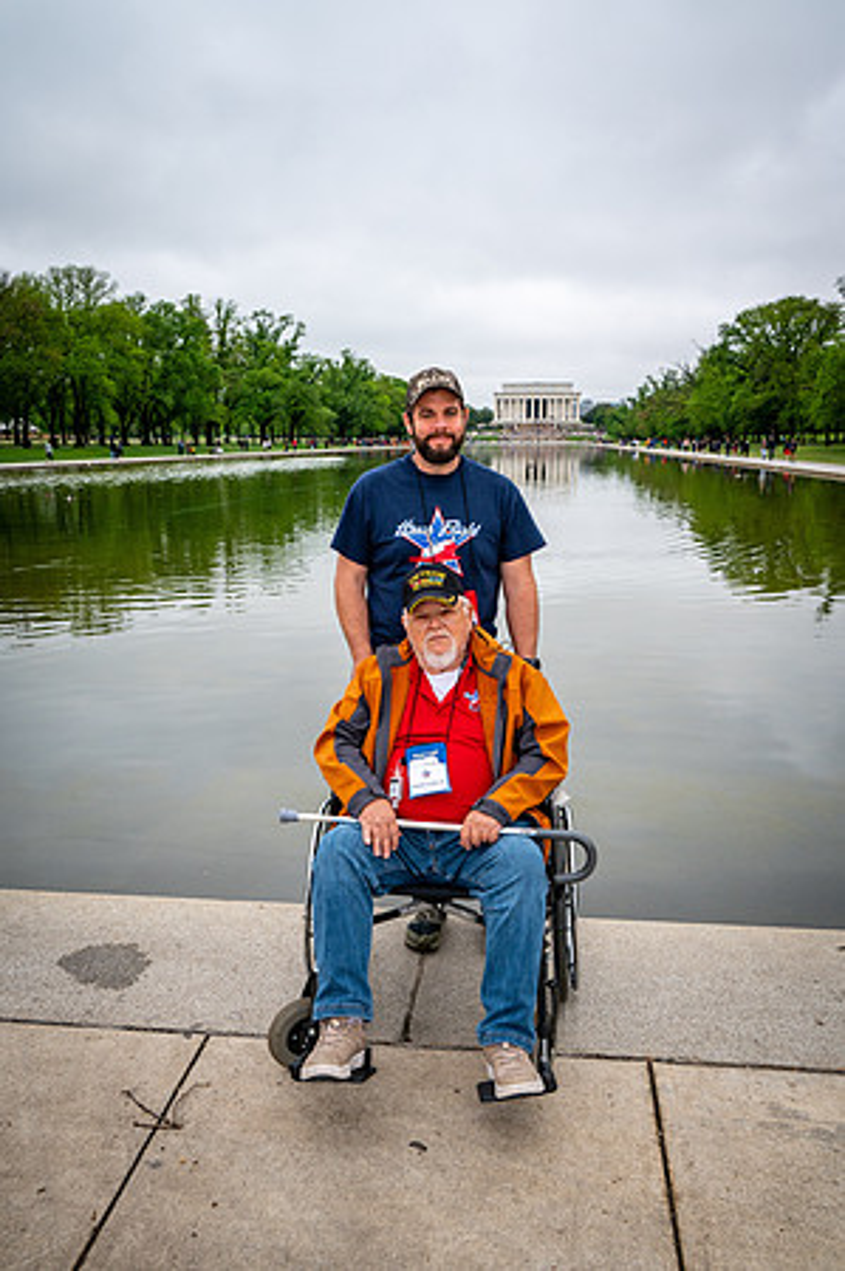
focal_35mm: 32
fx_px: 1112
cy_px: 636
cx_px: 422
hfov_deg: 41.6
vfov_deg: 59.5
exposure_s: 1/640
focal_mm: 31.5
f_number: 8
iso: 450
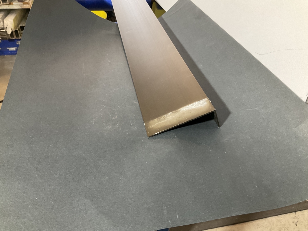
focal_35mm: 29
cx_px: 154
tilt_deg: -37.4
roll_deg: -1.8
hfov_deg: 61.7
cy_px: 116
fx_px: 258
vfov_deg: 48.2
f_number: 1.8
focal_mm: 3
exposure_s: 1/50
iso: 125
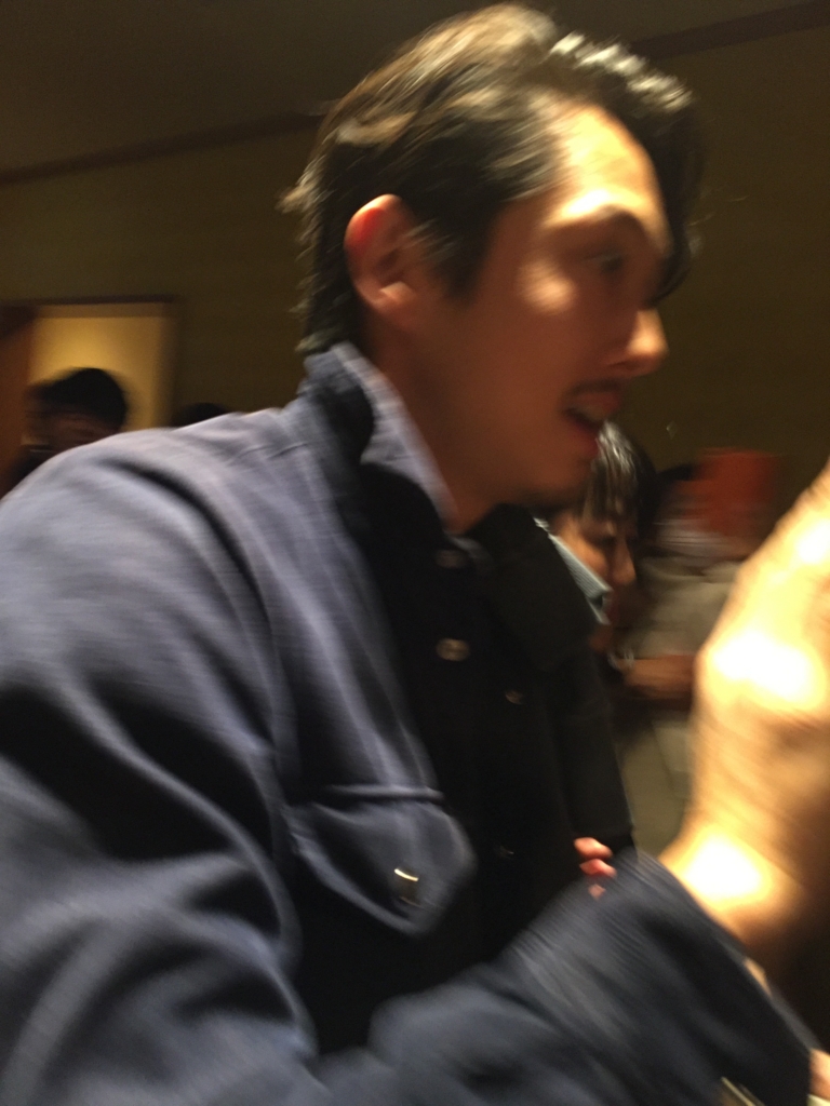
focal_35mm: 29
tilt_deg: -6.7
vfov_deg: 61.7
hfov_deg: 48.2
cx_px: 415
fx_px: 927
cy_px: 553
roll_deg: -0.7
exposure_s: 1/30
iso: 250
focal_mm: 4.15
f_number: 2.2
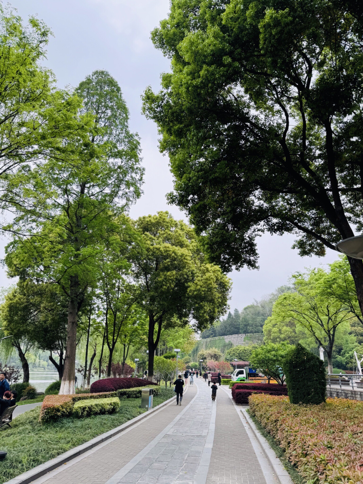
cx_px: 182
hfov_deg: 56.8
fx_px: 335
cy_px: 242
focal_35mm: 24
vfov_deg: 71.6
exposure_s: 1/832
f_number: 1.78
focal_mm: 6.76
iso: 80
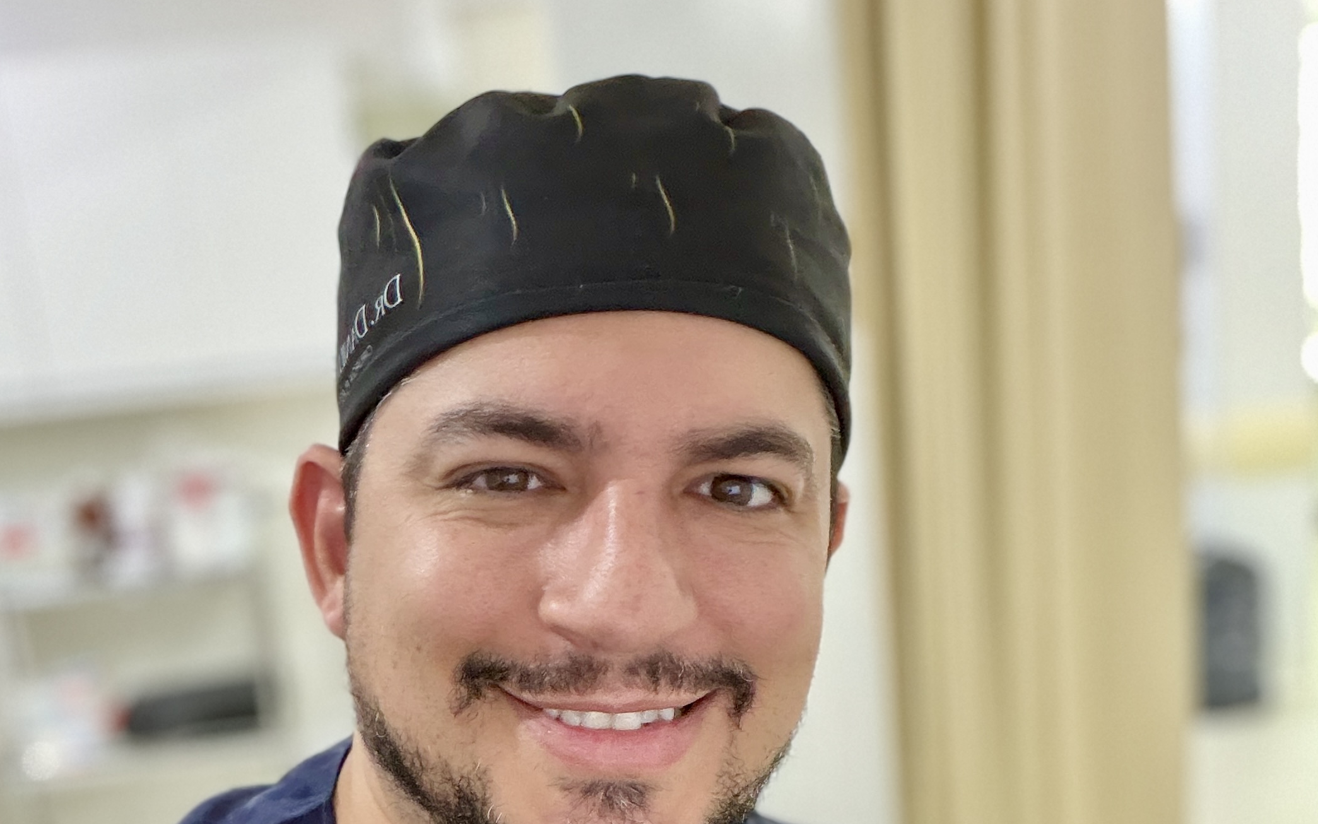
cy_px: 831
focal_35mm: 47
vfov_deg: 26.0
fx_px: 1688
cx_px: 623
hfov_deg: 42.6
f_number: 1.9
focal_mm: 2.71
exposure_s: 1/30
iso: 400
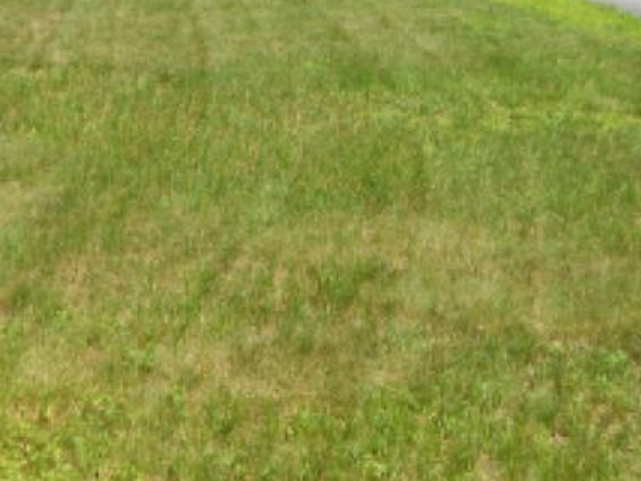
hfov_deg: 22.5
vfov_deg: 16.1
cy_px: -154
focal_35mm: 87
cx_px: 381
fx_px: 1612
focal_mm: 5.8
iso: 80
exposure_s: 1/800
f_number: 3.6
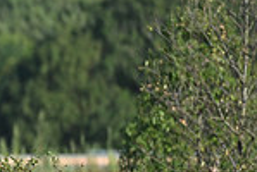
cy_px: 64
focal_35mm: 1359
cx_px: -236
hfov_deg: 1.5
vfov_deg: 1.0
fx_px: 9721
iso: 360
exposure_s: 1/1600
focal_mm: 350
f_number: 4.5
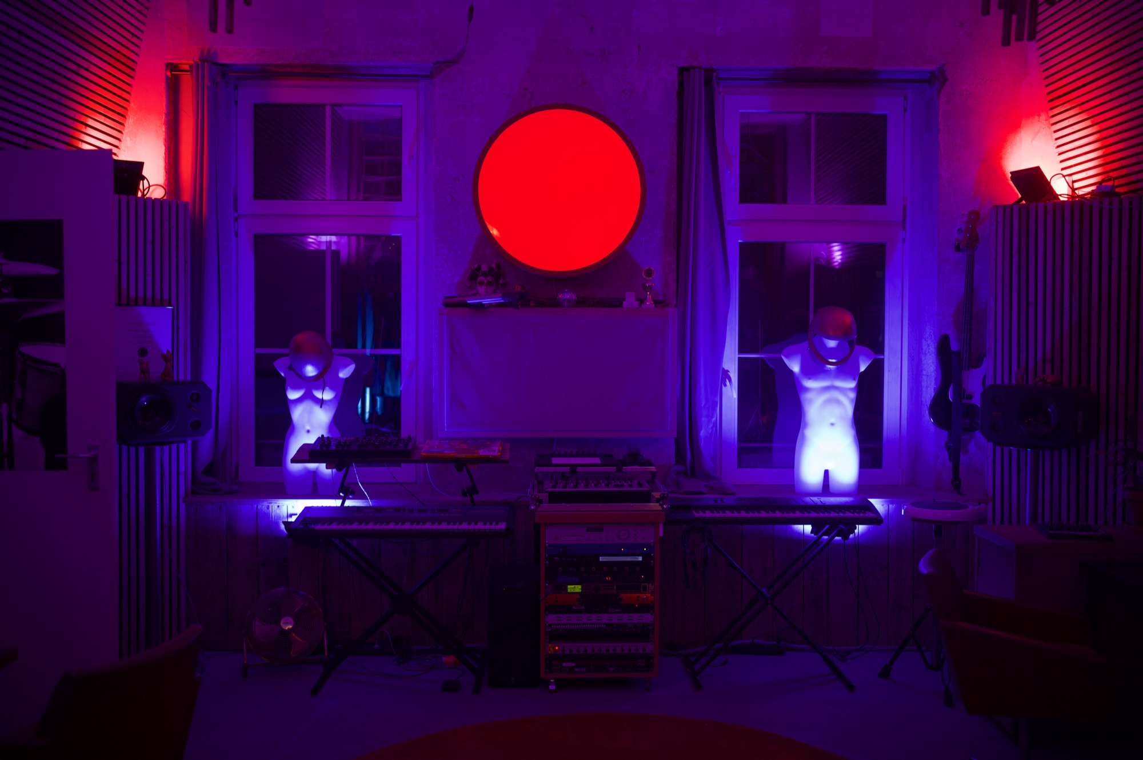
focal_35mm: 35
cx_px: 572
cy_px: 380
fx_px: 1110
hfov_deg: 54.5
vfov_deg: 37.8
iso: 640
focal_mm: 35
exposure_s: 1/160
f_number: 2
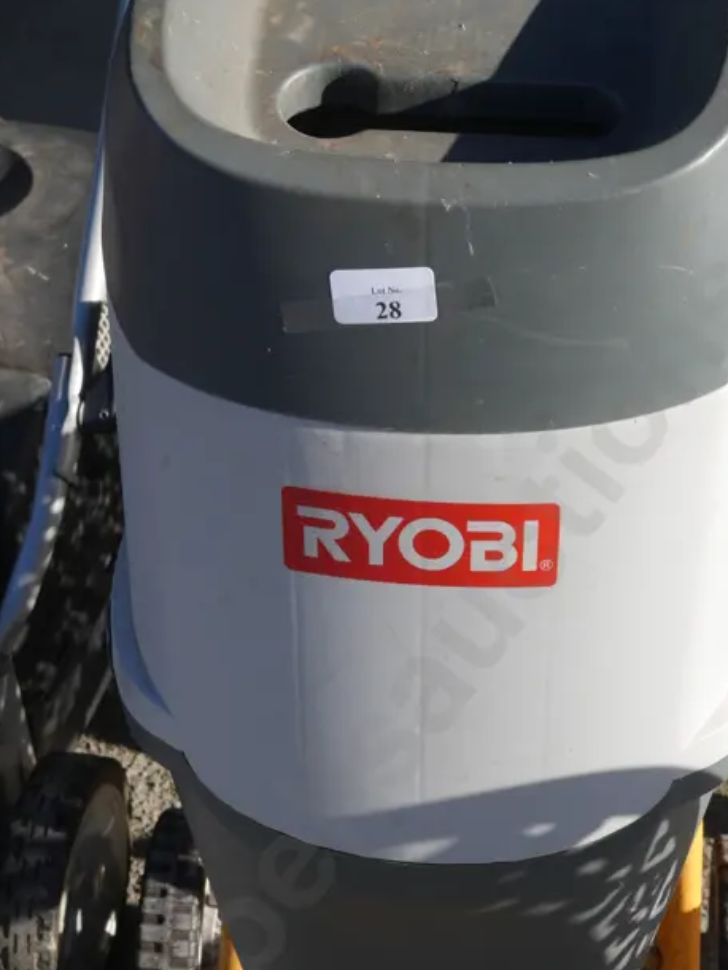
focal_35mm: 84
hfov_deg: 17.5
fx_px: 2354
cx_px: 486
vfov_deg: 23.2
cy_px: 615
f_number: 8
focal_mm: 25
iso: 200
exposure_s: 1/250
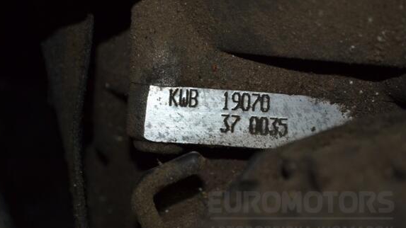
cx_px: 195
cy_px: 108
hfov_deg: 23.5
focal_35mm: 91
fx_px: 975
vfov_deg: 13.4
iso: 640
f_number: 5.6
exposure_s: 1/60
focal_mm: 55
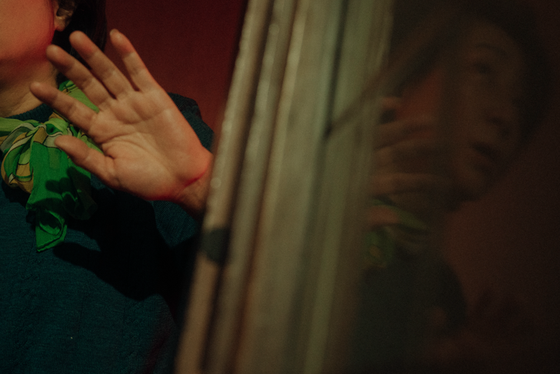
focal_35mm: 58
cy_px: 85
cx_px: 162
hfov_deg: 34.0
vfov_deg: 23.1
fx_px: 903
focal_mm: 33
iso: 2500
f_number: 2.8
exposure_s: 1/160
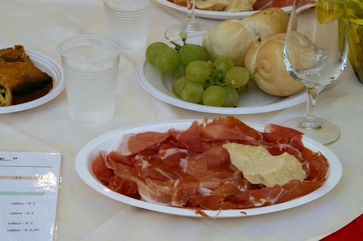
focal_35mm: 112
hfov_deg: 18.2
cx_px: 182
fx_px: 1133
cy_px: 120
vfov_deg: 12.2
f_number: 22
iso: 100
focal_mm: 75
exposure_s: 1/20
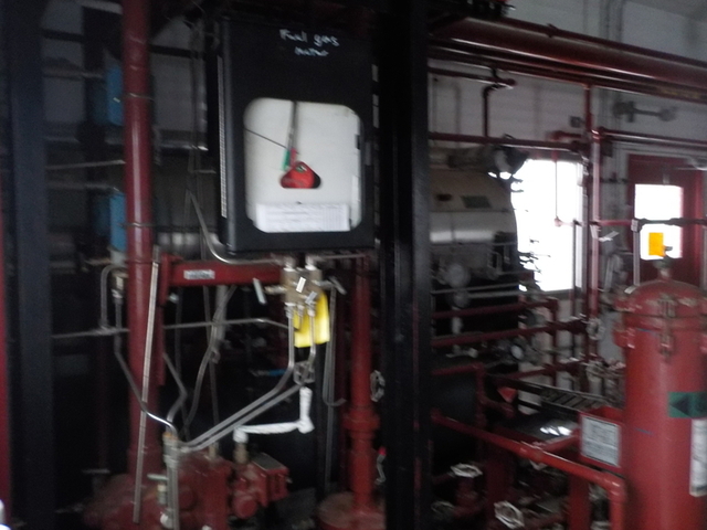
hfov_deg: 60.0
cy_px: 265
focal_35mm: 30
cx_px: 354
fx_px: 613
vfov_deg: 46.8
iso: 560
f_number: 3.3
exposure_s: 1/15
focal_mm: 4.1
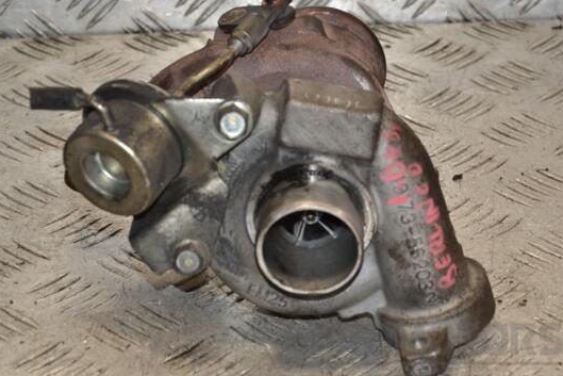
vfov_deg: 10.8
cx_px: 264
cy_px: 197
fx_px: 1995
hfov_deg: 16.1
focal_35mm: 128
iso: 800
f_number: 8
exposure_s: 1/200
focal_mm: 75
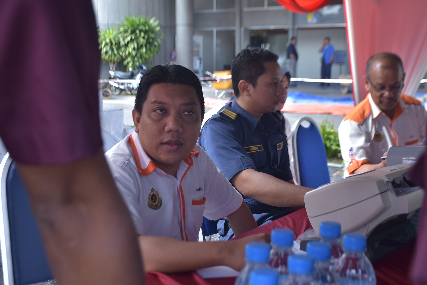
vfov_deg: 28.1
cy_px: 142
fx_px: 570
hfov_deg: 41.1
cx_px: 214
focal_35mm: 48
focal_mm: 32
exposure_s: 1/160
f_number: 4
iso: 100
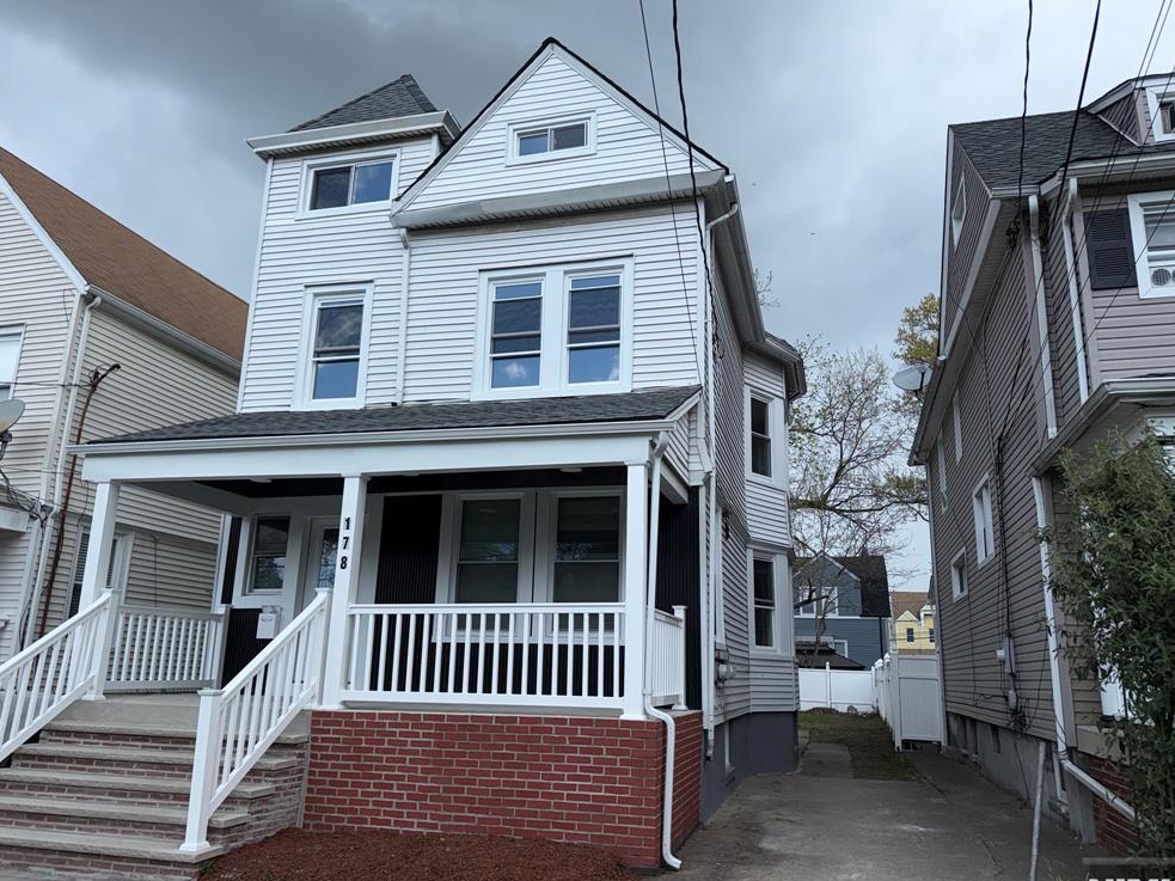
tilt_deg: +14.2
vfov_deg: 54.9
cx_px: 592
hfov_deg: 69.4
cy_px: 457
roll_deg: -1.4
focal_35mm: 25
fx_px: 848
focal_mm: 6.76
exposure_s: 1/4167
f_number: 1.78
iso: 50
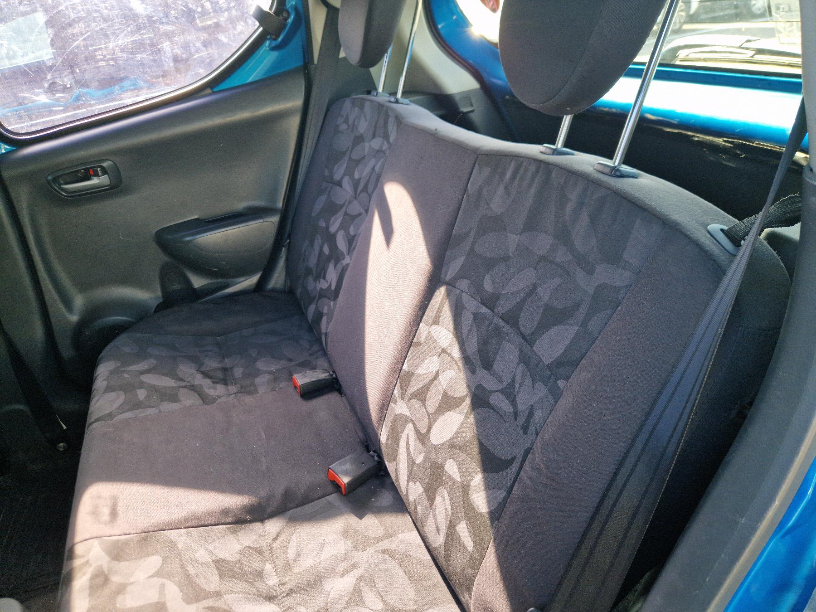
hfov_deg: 73.9
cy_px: 306
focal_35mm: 23
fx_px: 542
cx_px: 408
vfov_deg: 58.9
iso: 50
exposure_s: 1/120
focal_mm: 5.4
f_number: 1.8
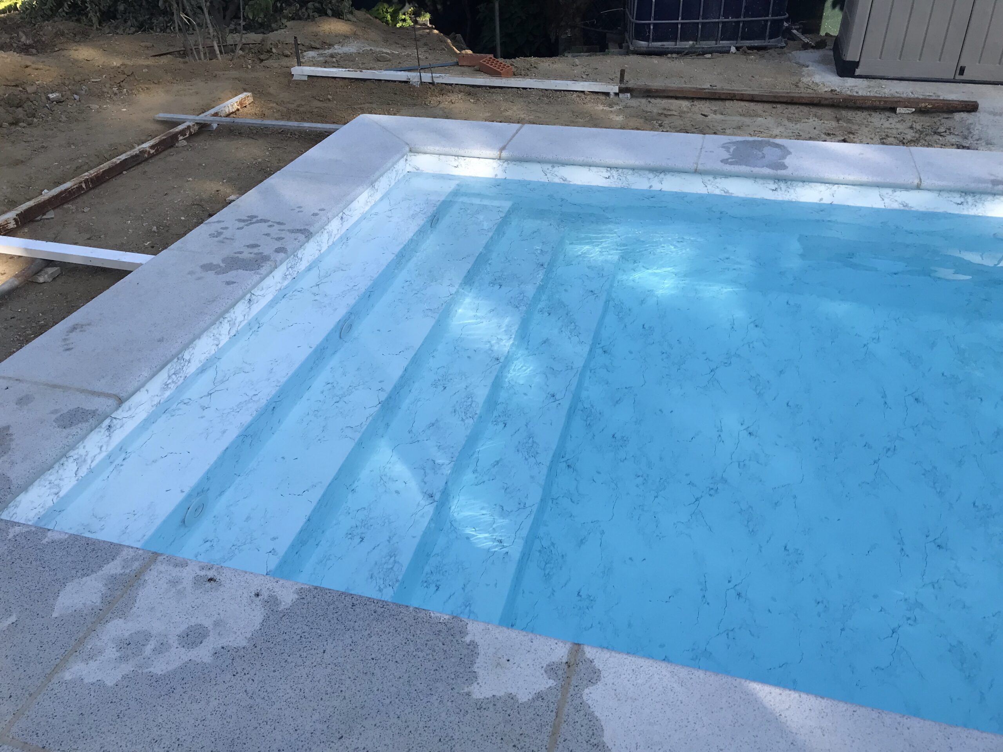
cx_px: 502
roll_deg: +0.1
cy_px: 376
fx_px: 811
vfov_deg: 49.7
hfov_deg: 63.4
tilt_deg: -33.4
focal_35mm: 28
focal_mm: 3.99
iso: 20
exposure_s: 1/1168
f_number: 1.8
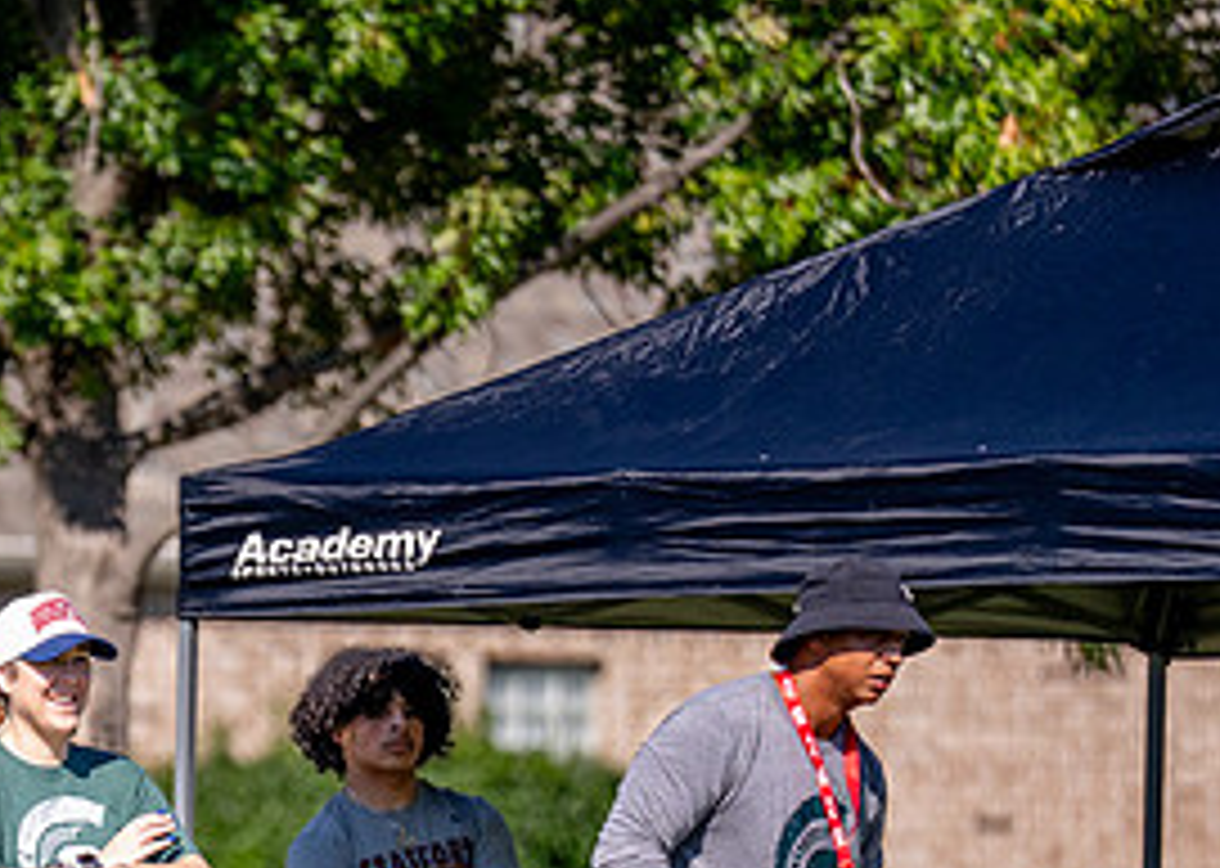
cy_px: 933
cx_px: -67
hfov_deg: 3.5
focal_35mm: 580
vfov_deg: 2.5
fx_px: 20076
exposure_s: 1/5000
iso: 250
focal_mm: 200
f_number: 2.8
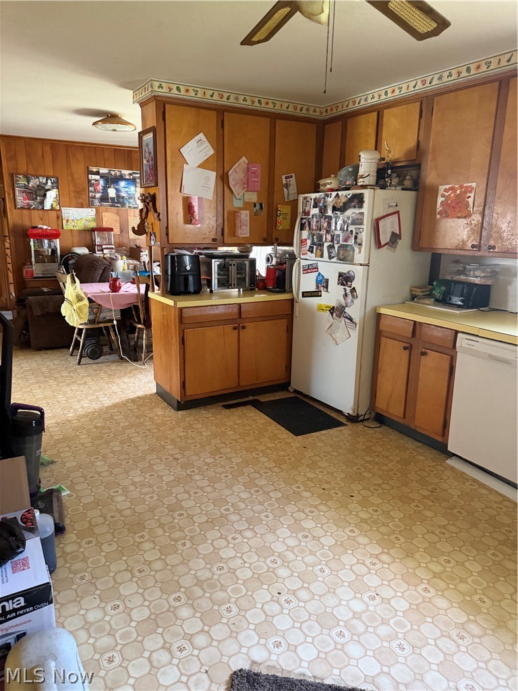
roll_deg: -1.0
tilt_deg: -11.8
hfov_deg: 56.8
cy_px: 346
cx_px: 259
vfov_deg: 71.6
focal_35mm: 24
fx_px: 479
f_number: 1.78
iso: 800
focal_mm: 6.76
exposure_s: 1/60
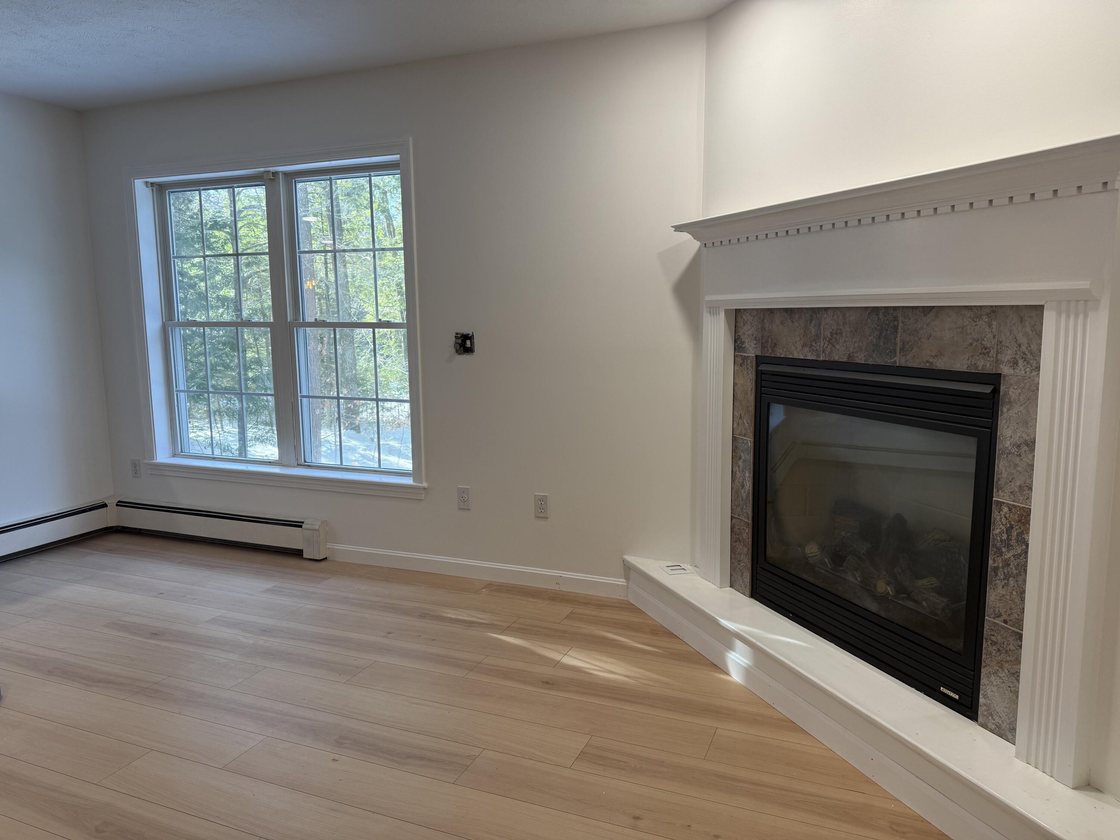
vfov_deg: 56.8
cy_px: 420
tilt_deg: -8.1
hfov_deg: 71.6
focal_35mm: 24
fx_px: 777
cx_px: 560
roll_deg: +0.0
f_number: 1.78
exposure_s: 1/120
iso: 100
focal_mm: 6.76
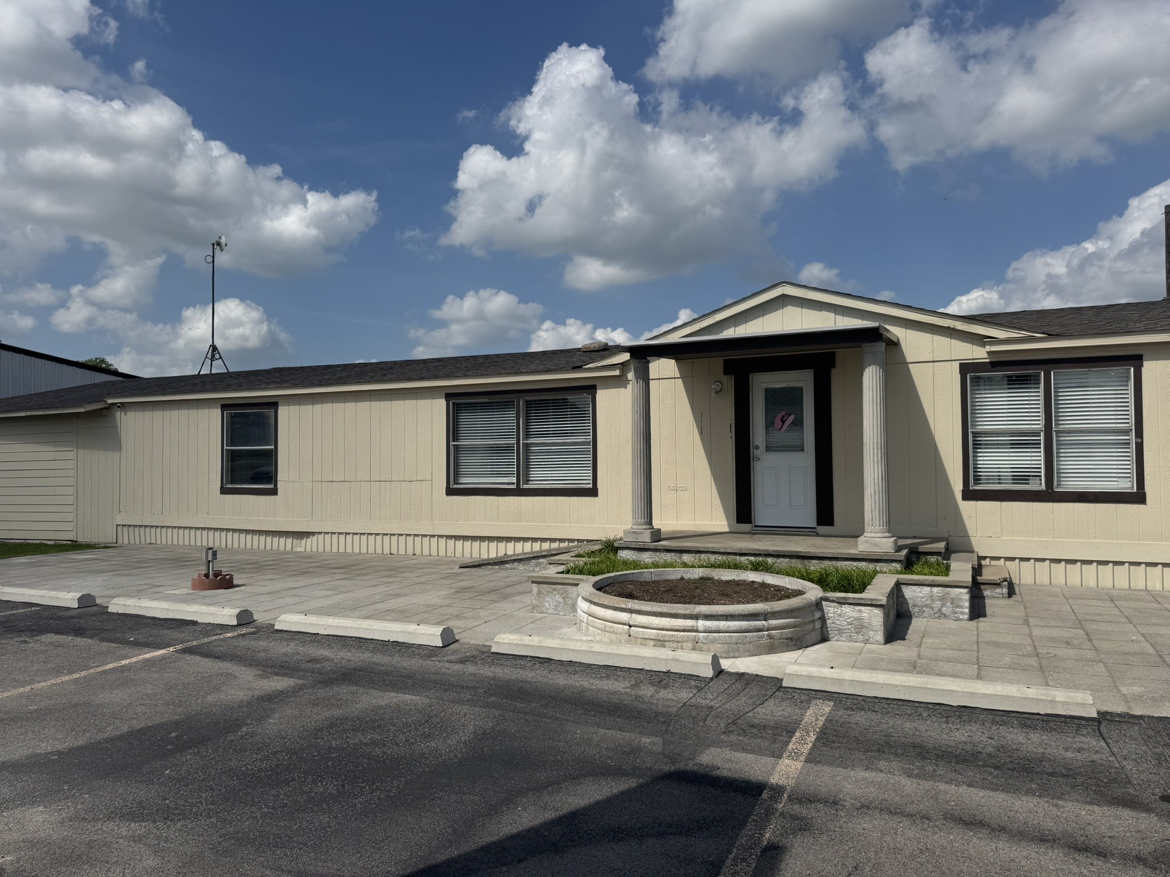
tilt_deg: +2.5
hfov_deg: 71.6
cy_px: 438
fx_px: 811
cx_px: 585
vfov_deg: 56.8
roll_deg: +1.1
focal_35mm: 24
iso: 80
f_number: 1.78
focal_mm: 6.76
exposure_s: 1/10417
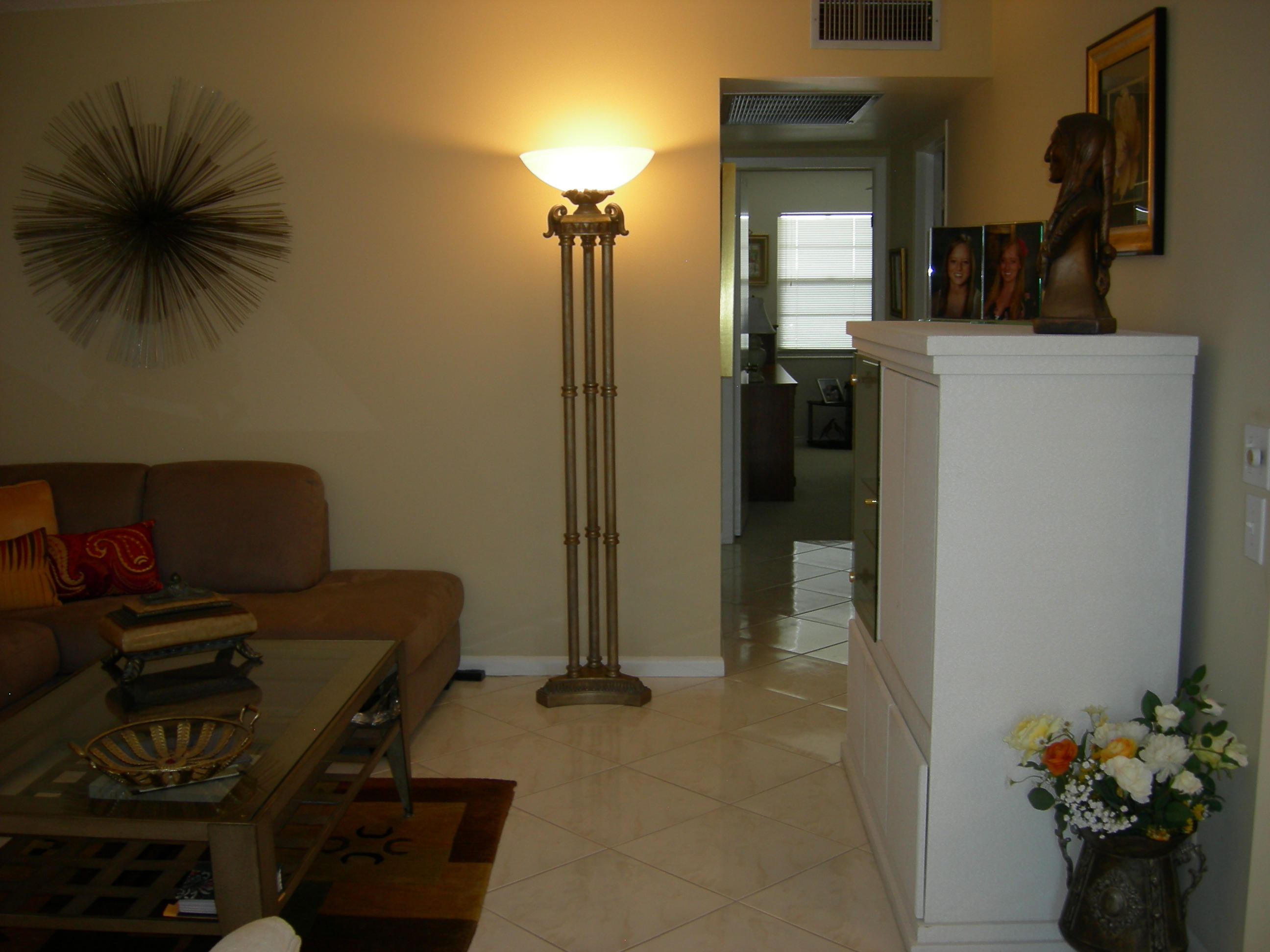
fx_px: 1321
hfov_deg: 51.4
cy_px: 476
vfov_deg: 39.7
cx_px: 635
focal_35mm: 36
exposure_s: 1/30
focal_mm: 7.5
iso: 64
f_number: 2.7
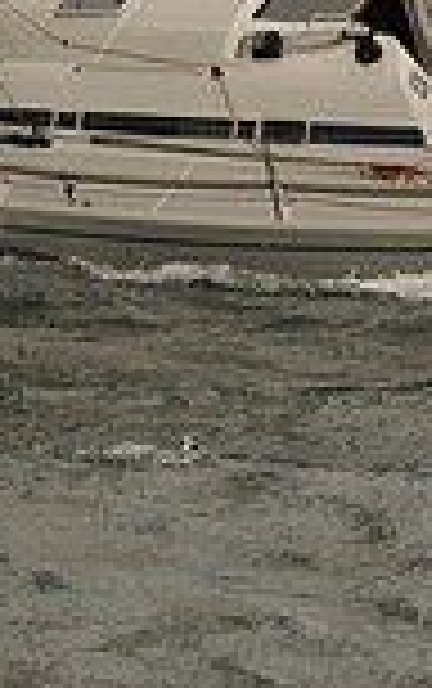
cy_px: -7
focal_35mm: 405
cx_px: 238
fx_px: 7608
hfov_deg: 3.3
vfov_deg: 5.2
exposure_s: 1/640
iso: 200
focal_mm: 70
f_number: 7.1
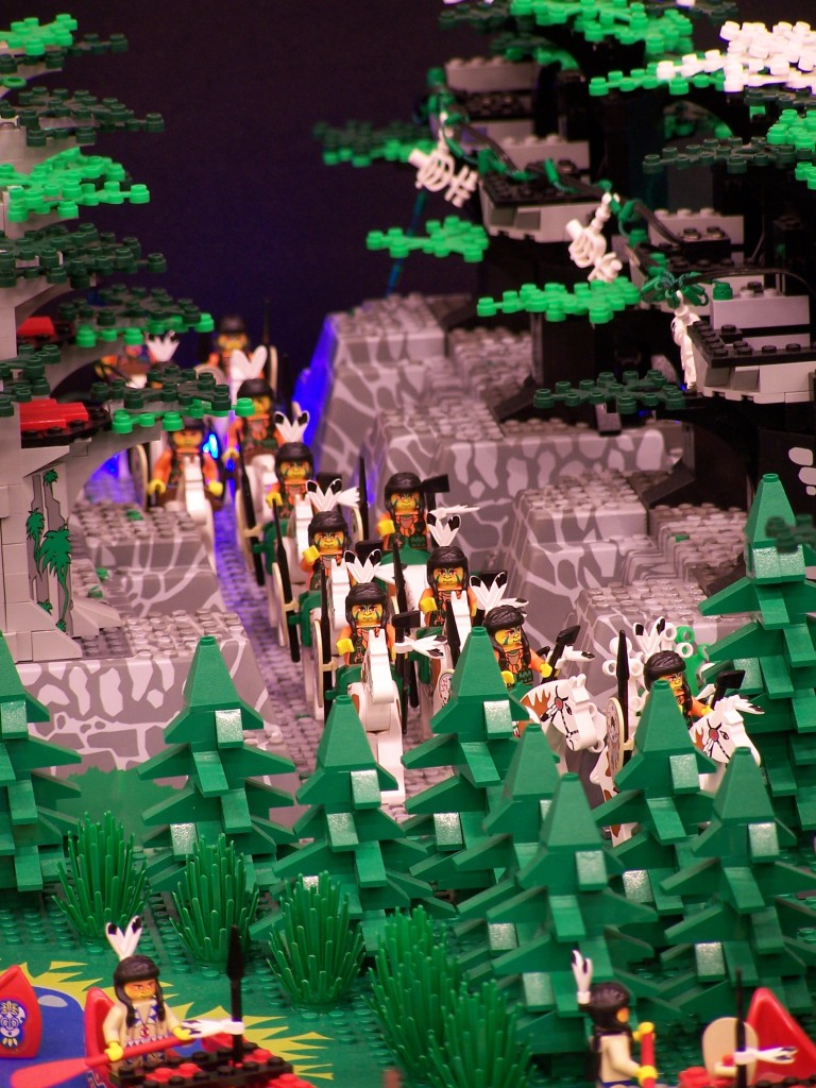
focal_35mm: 258
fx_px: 8109
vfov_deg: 7.7
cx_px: 408
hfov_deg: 5.8
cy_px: 544
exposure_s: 1/2
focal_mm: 42.8
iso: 80
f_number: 3.6
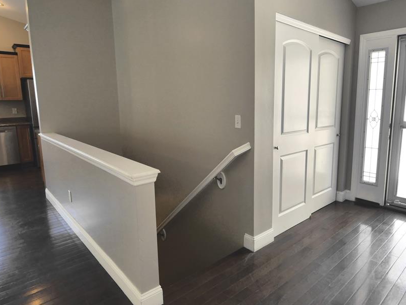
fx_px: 270
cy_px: 145
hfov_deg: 73.3
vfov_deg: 58.9
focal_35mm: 23
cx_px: 237
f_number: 4
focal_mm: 9
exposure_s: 1/30
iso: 800
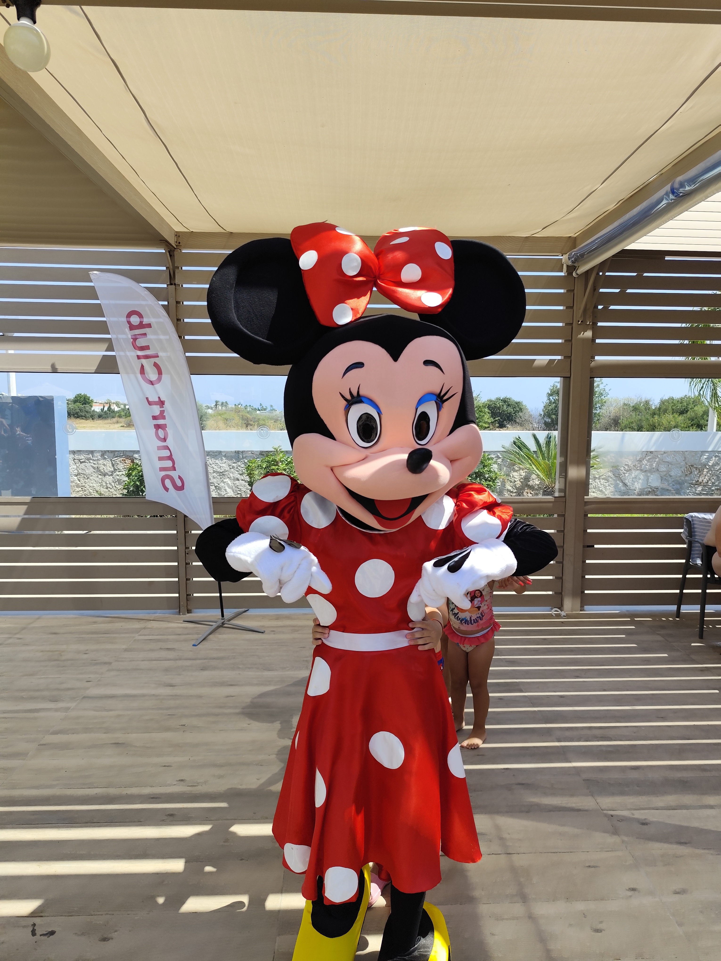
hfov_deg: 58.9
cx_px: 360
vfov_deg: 73.9
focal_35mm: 23
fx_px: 639
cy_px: 480
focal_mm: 6.19
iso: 50
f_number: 1.65
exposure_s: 1/612
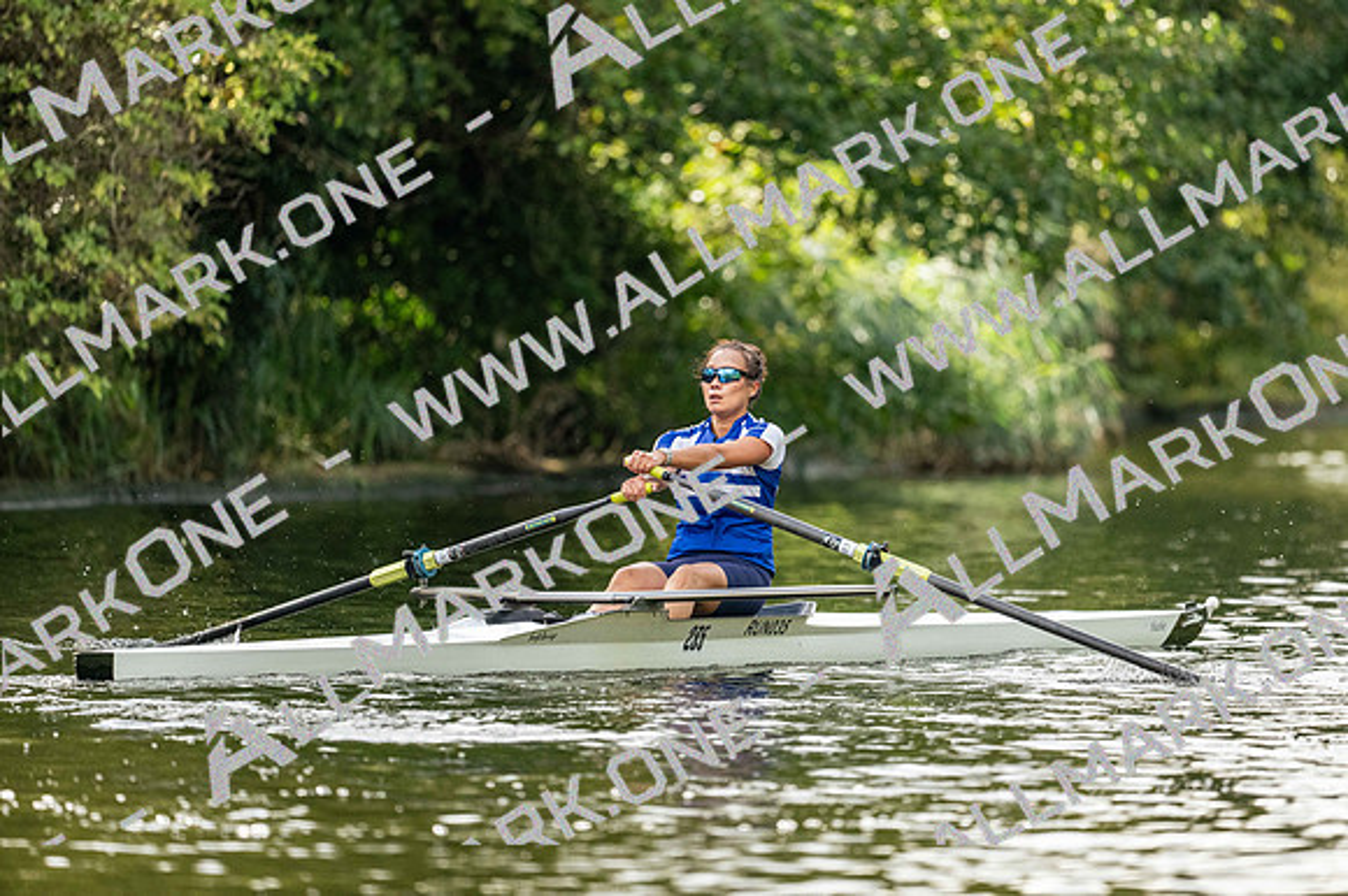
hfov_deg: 5.2
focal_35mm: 400
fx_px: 14972
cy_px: 448
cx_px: 674
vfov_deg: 3.4
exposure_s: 1/2500
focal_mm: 400
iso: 1600
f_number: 4.5
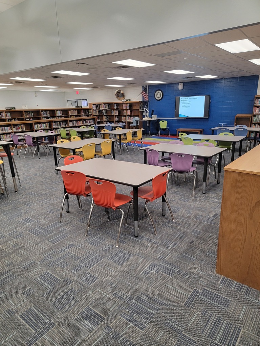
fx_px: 240
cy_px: 173
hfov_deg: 56.8
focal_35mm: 24
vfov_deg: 71.6
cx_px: 130
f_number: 1.8
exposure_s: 1/120
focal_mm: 6.7
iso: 200
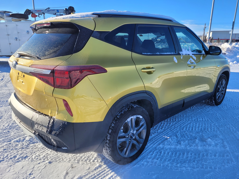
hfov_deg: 67.3
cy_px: 90
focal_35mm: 26
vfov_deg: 53.1
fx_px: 180
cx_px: 120
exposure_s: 1/1422
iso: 40
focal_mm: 5.4
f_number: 1.8
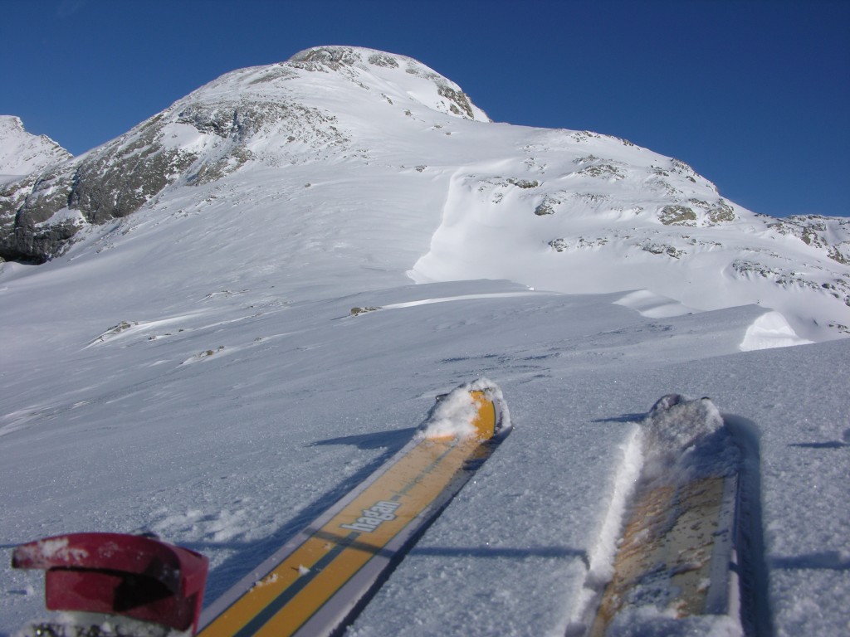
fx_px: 859
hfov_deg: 52.6
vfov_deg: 40.7
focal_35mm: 35
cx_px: 425
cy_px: 318
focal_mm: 8.9
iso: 50
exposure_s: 1/473
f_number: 8
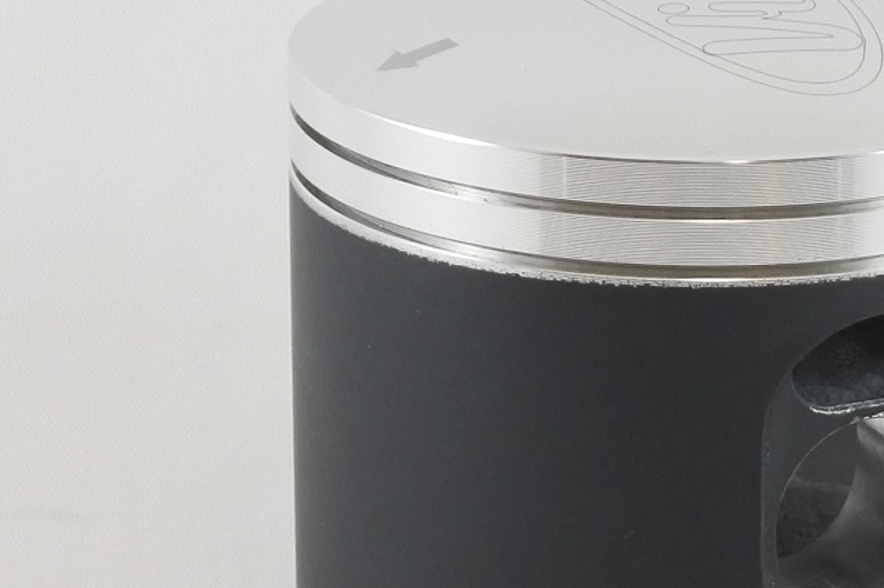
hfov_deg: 13.7
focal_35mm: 150
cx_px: 638
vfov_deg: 9.1
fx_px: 3681
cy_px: 614
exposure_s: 1/125
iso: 400
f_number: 4.5
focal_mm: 17.6
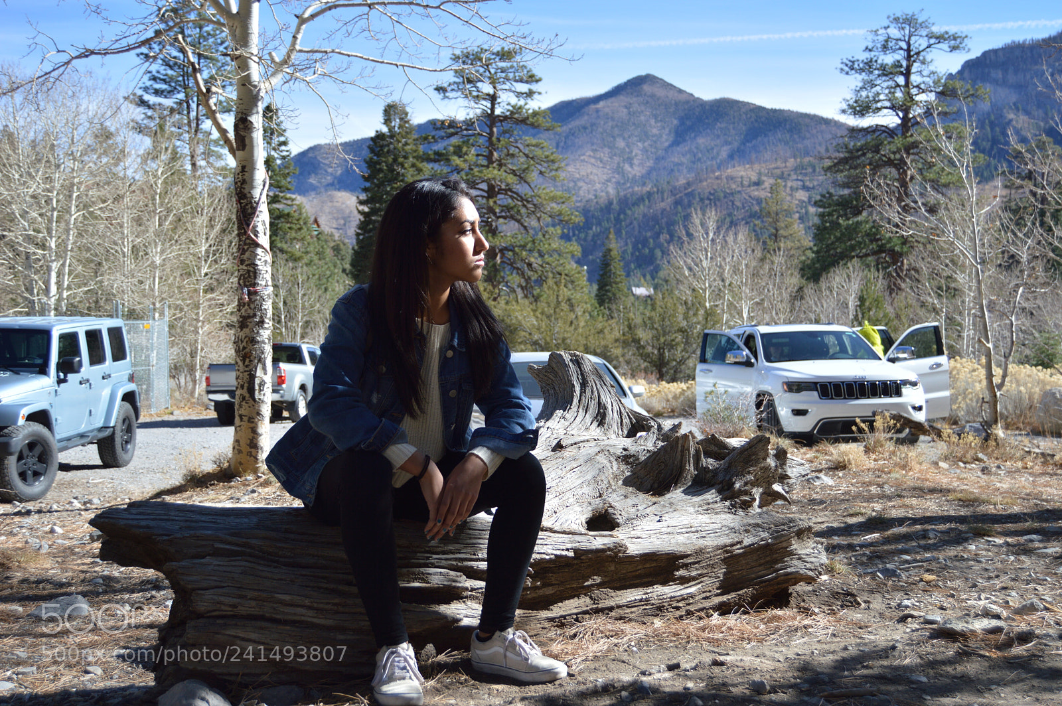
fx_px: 1238
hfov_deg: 46.4
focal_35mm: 42
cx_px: 531
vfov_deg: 31.8
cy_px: 353
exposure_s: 1/500
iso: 100
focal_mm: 28
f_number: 4
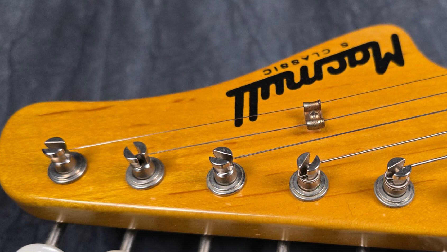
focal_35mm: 38
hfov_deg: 51.7
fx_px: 450
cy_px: 144
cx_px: 301
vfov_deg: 31.2
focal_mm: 6.3
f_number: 1.7
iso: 800
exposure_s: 1/60
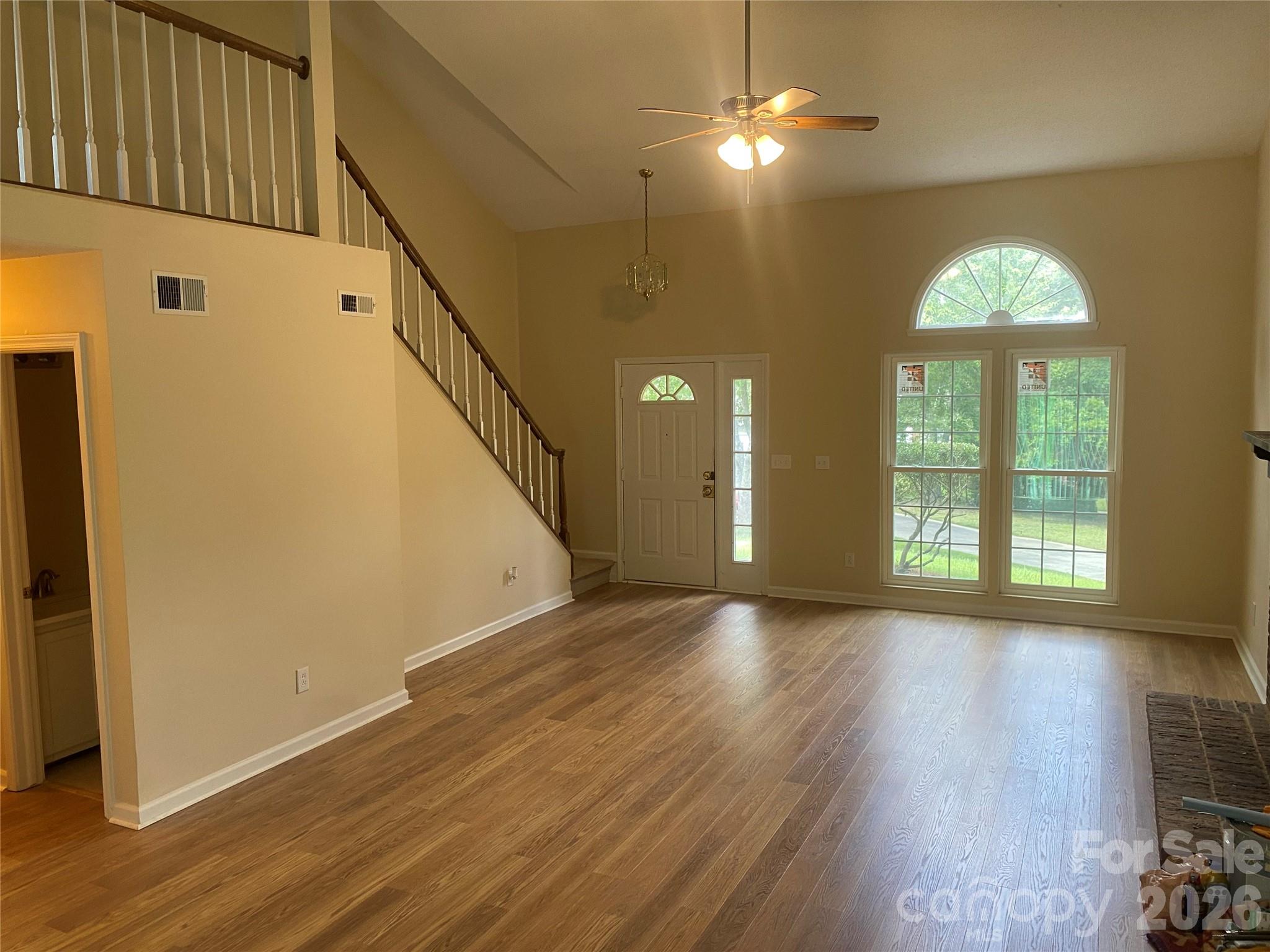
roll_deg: +0.0
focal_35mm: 26
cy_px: 476
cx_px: 635
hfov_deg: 67.3
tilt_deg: -6.4
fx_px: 954
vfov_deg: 53.1
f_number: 1.8
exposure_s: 1/60
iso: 100
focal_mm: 4.25
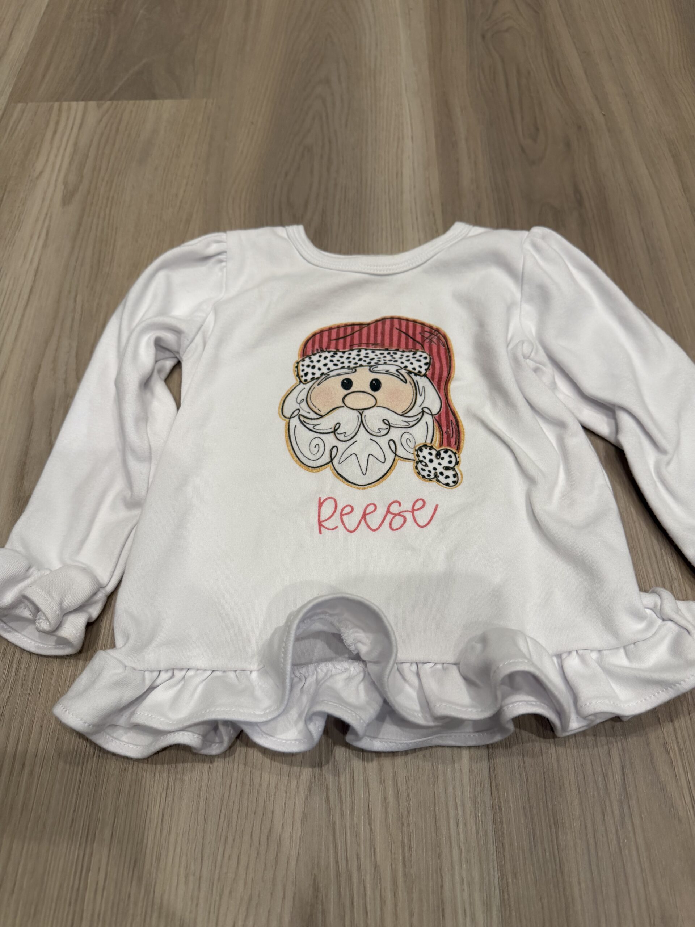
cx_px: 348
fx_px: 642
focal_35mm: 24
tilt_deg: -61.1
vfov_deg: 71.6
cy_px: 464
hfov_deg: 56.8
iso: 200
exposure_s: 1/120
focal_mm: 6.76
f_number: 1.78
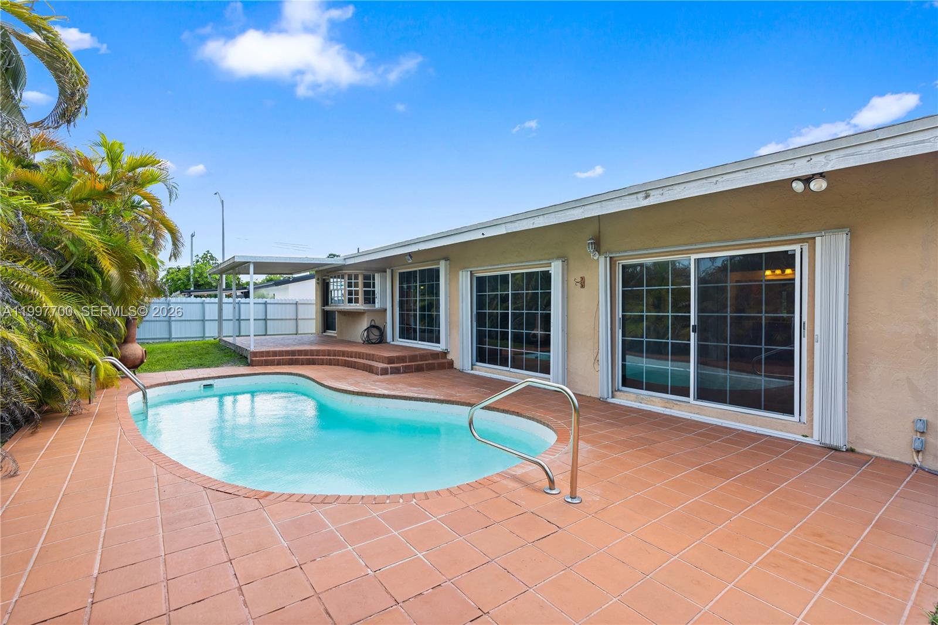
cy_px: 312
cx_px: 469
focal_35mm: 16
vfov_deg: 73.7
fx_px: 417
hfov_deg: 96.7
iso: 160
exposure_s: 1/40
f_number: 5
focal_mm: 16
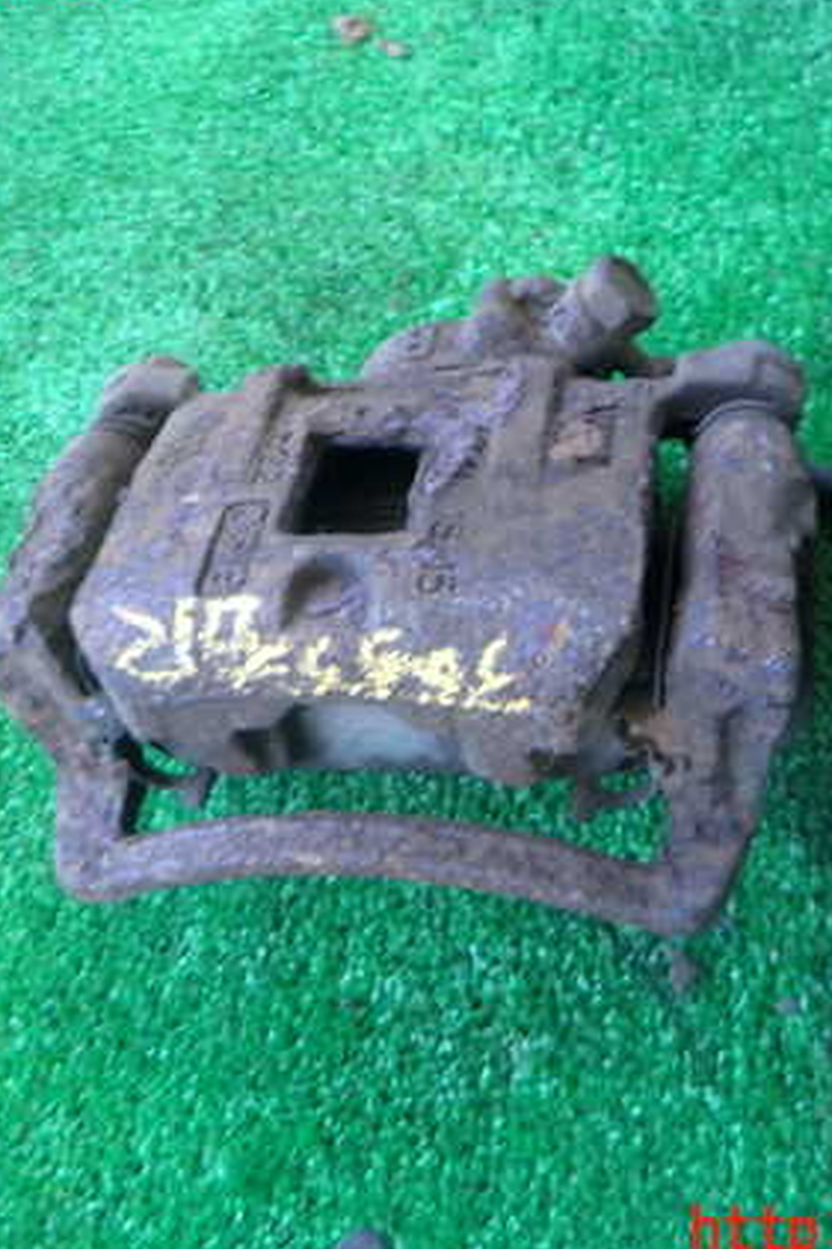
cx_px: 471
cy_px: 604
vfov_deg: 51.9
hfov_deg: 35.9
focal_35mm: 37
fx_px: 1284
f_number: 2
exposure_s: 1/50
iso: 200
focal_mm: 4.5
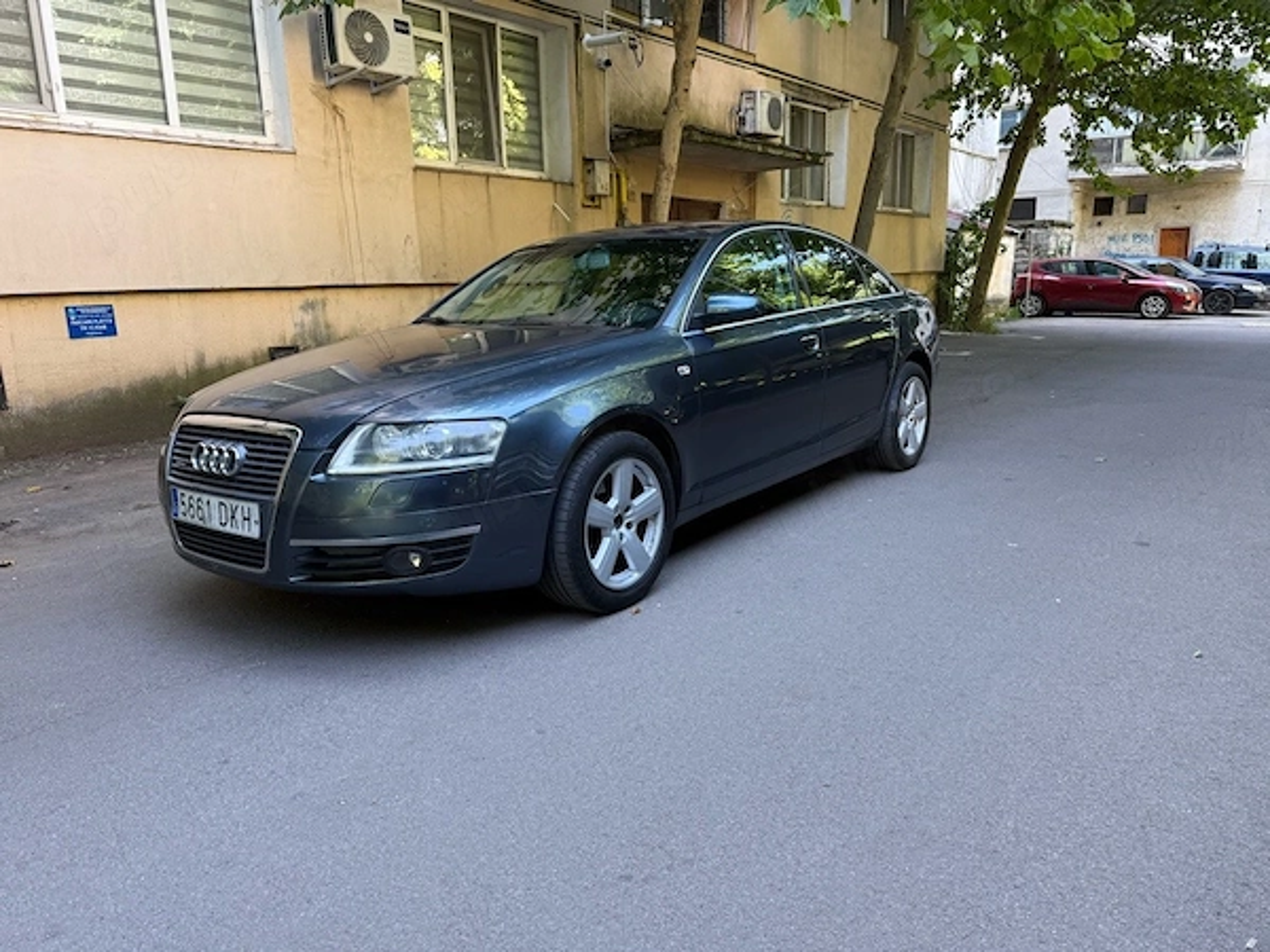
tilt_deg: -11.7
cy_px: 476
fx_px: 881
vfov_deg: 56.8
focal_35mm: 24
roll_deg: +1.1
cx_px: 635
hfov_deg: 71.6
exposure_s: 1/121
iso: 80
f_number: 1.78
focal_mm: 6.76
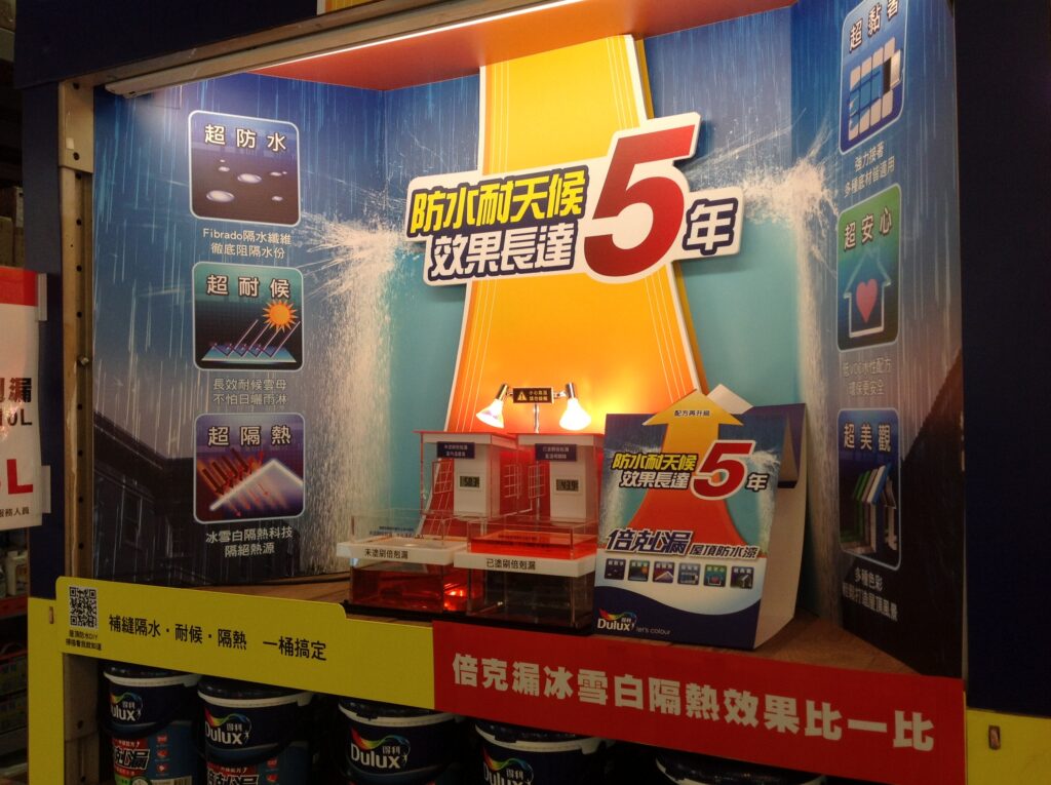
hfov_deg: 52.7
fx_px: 1061
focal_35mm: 35
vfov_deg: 40.6
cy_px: 392
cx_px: 526
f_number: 2.4
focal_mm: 4.28
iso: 80
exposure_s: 1/120
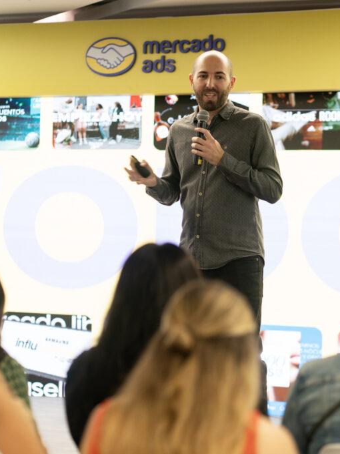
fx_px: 1611
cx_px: 189
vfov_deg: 16.0
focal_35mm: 123
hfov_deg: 12.0
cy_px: 227
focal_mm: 85
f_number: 2.2
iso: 1000
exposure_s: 1/125
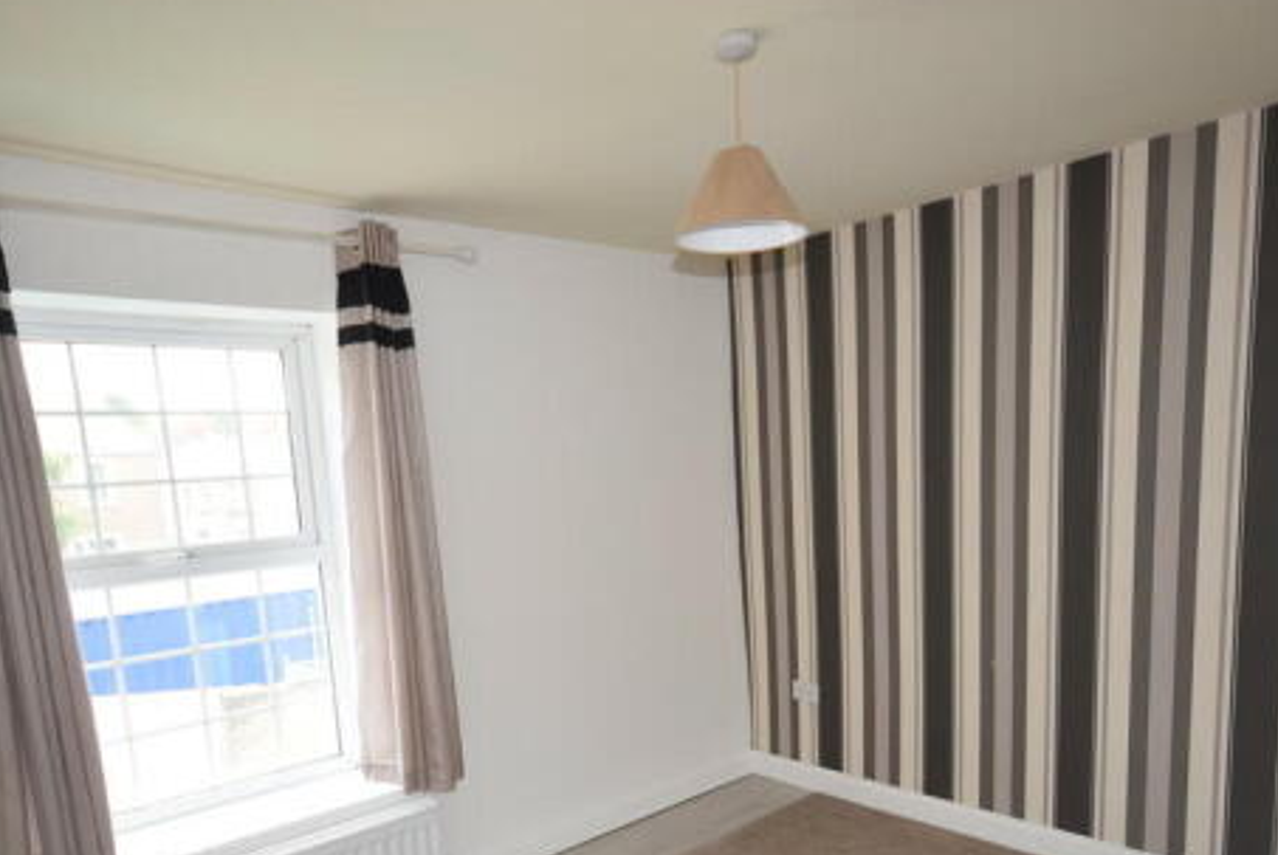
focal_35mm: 26
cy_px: 600
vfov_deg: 48.4
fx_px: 924
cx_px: 650
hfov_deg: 69.3
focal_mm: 12
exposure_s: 1/125
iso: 560
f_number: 5.6
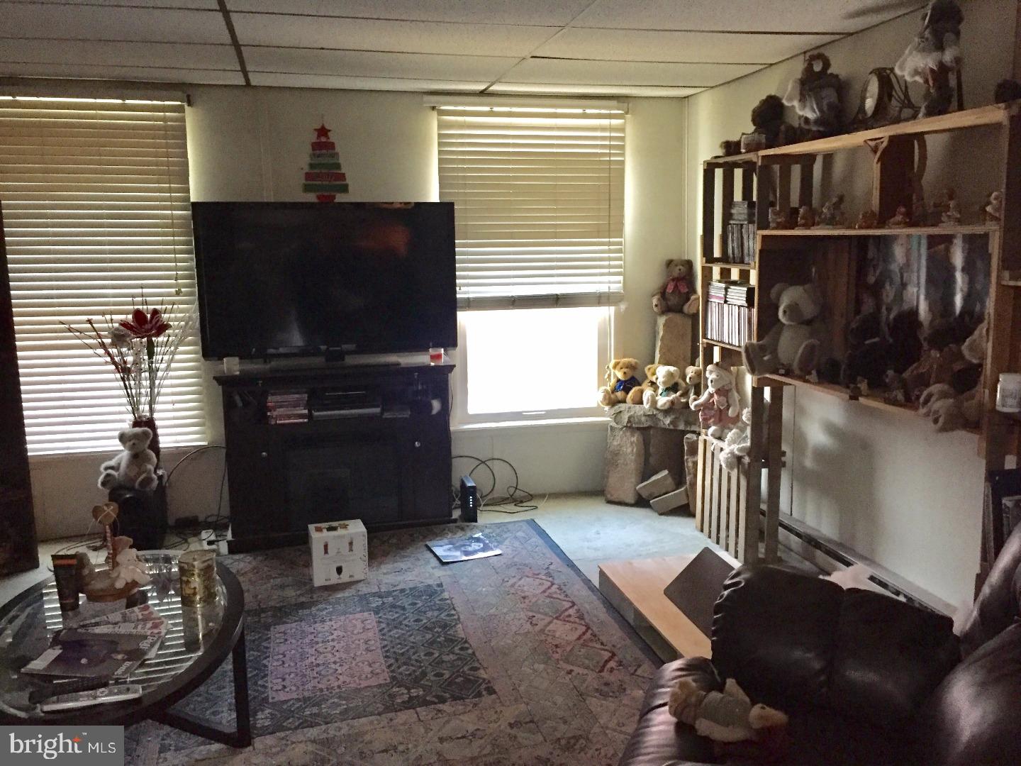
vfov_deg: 48.2
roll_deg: +1.6
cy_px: 383
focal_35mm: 29
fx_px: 855
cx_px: 510
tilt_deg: -9.0
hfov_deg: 61.7
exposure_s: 1/20
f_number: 2.2
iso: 250
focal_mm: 4.15
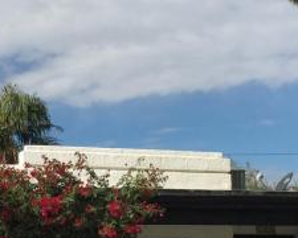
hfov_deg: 14.9
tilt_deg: +7.7
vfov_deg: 12.0
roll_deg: +1.1
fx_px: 1138
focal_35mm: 129
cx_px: 75
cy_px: 148
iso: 32
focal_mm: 4.15
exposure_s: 1/3049
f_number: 2.2
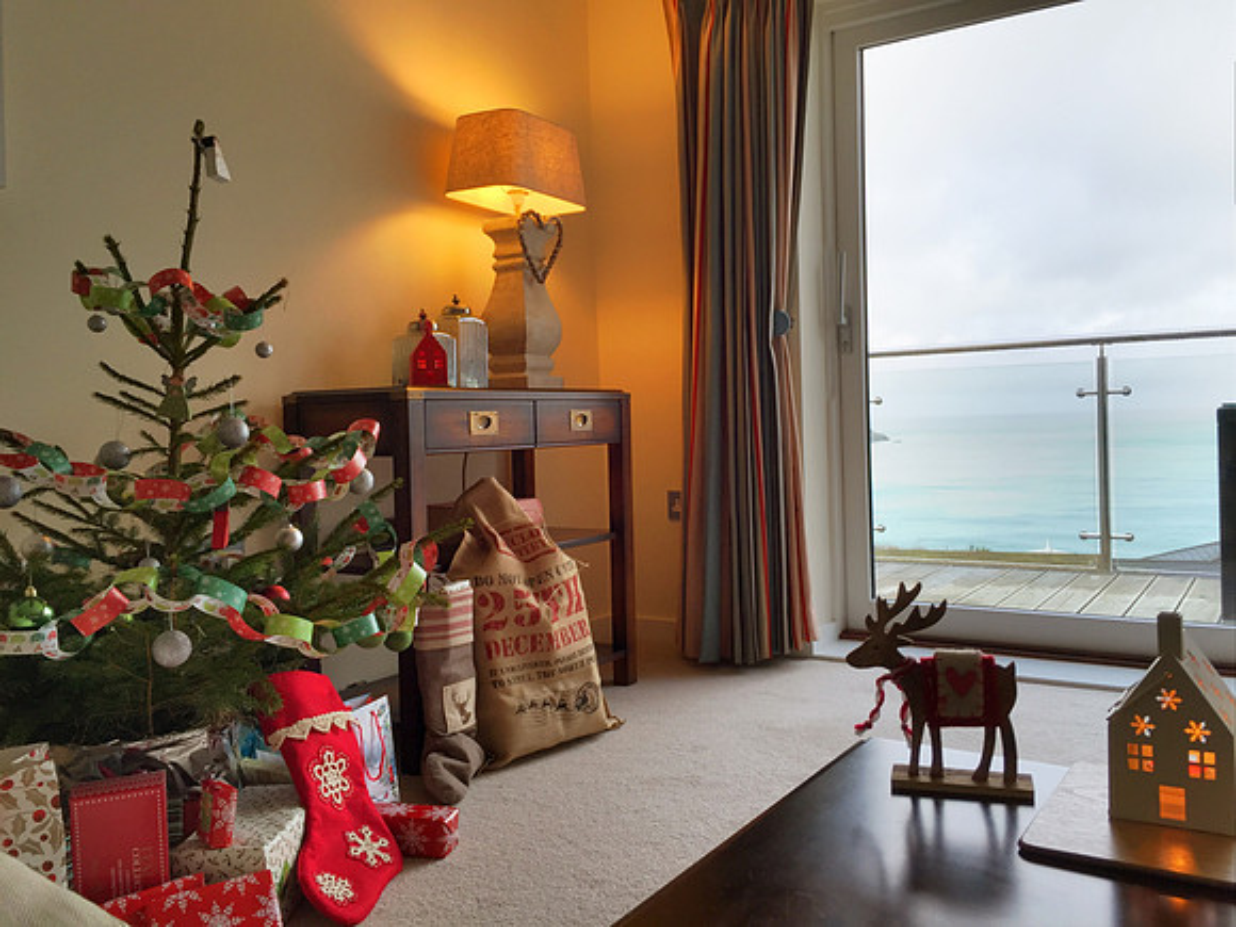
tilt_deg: -2.1
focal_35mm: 29
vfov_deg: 48.2
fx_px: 1035
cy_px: 464
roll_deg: +1.3
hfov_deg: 61.7
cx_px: 618
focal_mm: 4.15
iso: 32
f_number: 2.2
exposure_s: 1/682
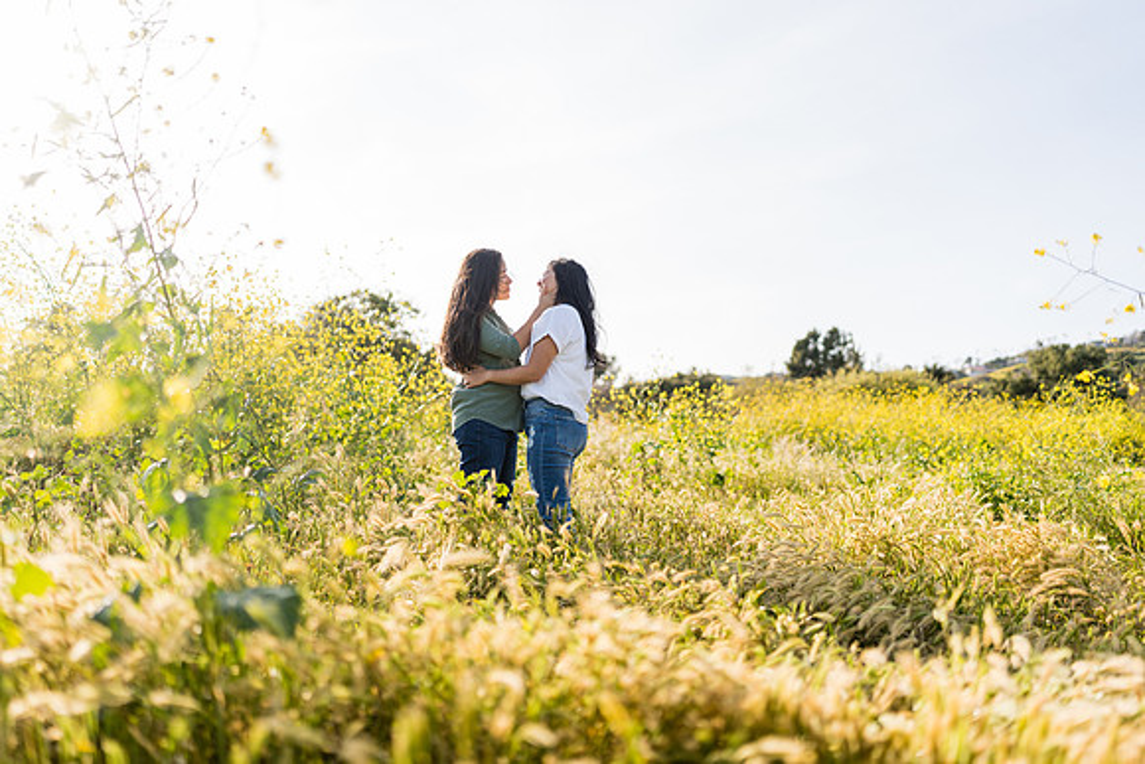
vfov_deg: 37.9
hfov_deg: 54.4
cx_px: 572
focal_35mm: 35
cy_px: 382
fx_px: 1113
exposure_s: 1/3200
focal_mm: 35
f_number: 1.4
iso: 100
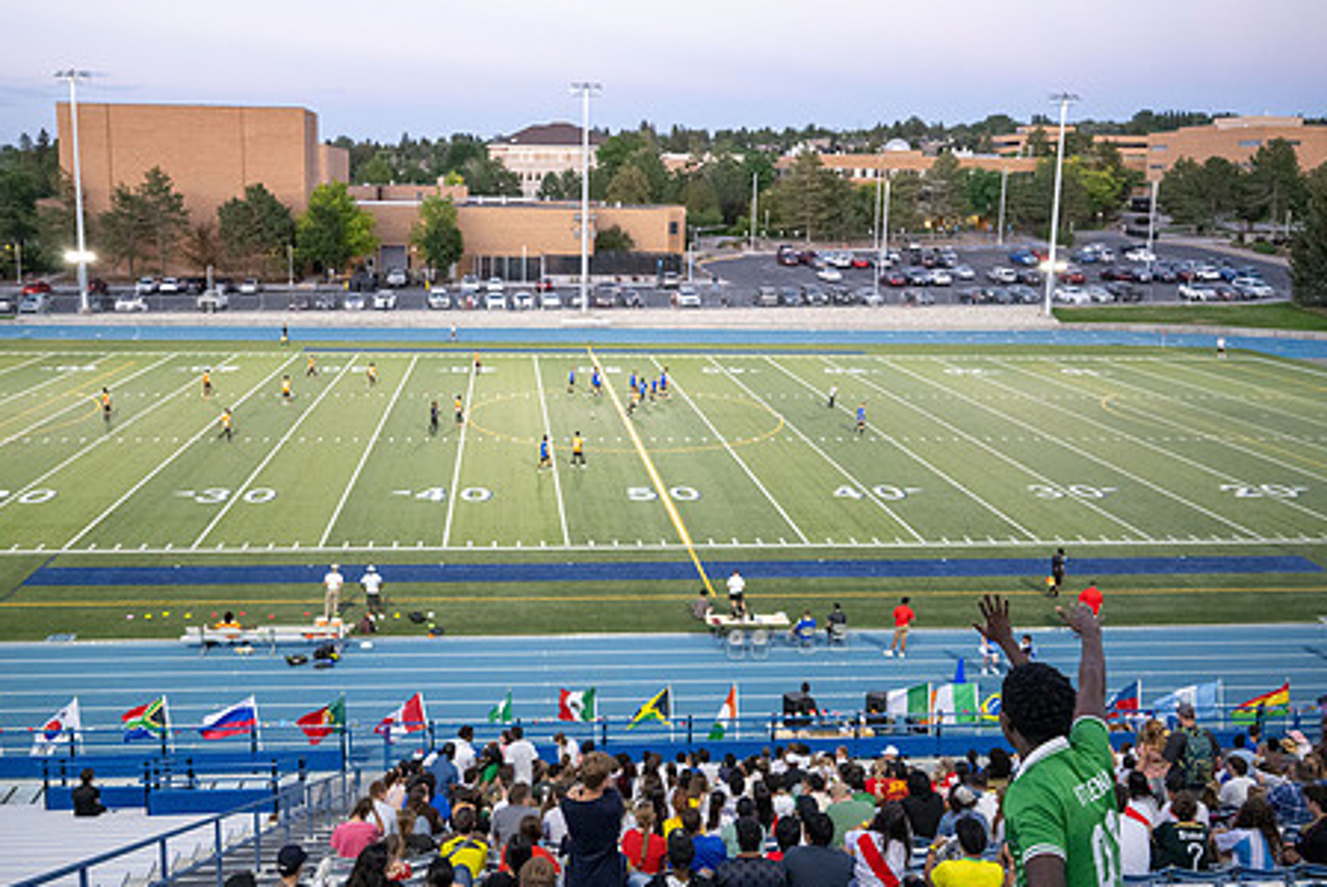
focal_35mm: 31
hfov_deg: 60.2
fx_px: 1143
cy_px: 365
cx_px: 612
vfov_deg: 42.2
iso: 3200
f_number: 2.8
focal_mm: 24
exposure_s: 1/500
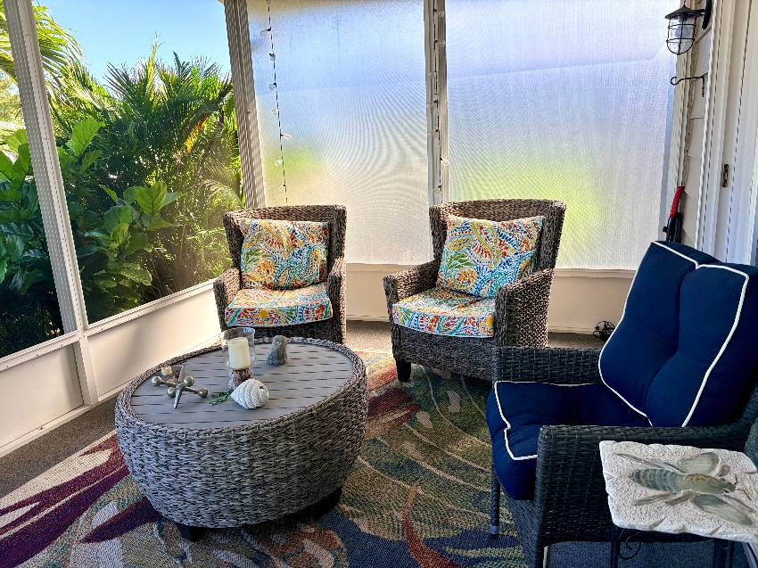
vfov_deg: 53.0
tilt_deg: -13.0
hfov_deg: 67.3
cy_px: 284
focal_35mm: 26
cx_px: 379
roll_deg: +3.4
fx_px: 569
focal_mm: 5.96
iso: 50
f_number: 1.6
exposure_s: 1/311
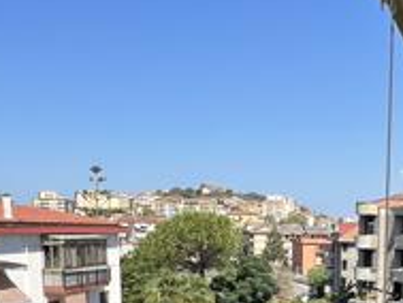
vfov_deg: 24.4
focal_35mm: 55
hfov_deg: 34.1
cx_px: 311
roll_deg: -0.7
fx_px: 641
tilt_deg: -10.0
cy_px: 352
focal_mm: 1.57
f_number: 1.8
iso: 32
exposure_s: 1/1376
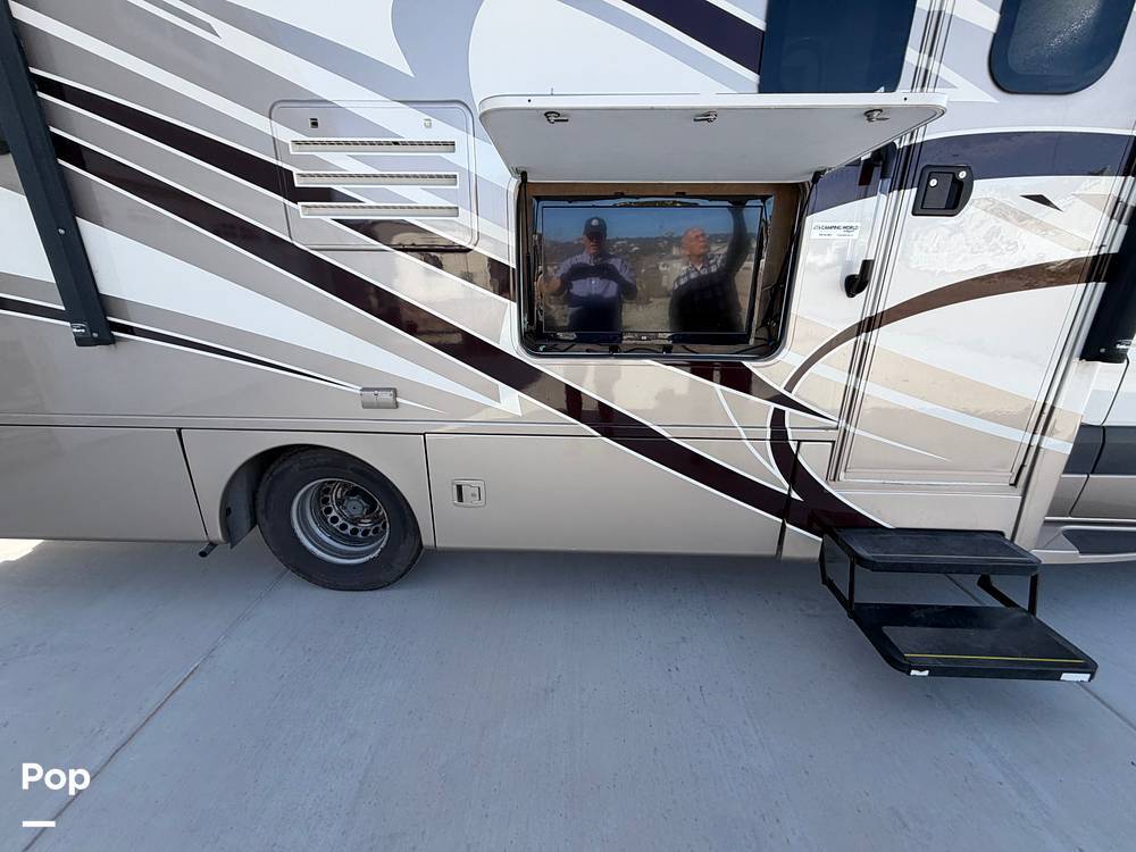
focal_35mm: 14
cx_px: 568
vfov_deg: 85.7
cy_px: 426
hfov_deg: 102.1
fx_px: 459
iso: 64
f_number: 2.2
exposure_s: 1/427
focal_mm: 2.22
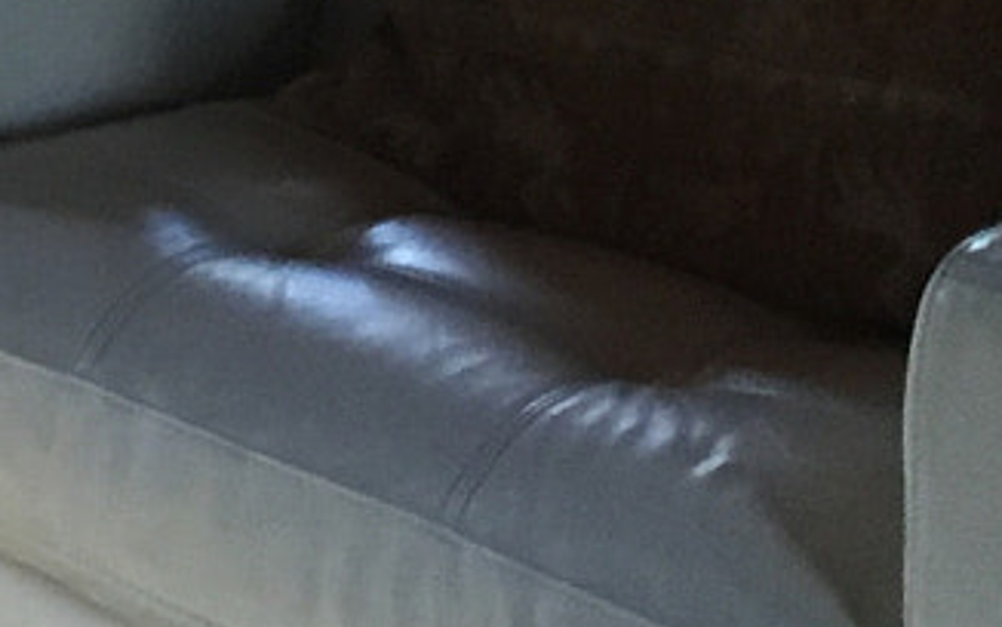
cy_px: -907
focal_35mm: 151
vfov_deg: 8.0
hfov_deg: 12.8
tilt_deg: -8.5
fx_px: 4125
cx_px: -692
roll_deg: -2.3
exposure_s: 1/30
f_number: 2.2
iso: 160
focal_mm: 4.15
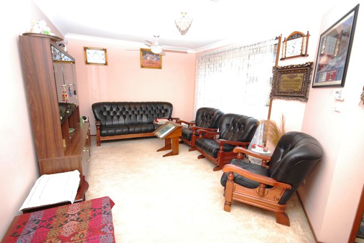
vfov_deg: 67.5
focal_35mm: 18
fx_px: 182
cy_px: 122
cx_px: 182
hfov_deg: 89.9
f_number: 4.5
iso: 1100
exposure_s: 1/60
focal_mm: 12
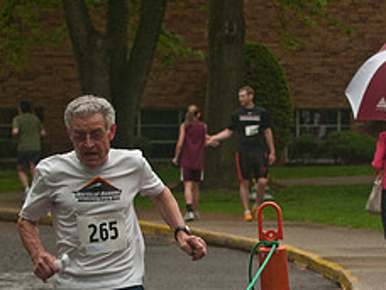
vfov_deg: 5.2
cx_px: 261
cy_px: 233
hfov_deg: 6.9
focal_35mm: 286
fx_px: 3189
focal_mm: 78
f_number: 5.6
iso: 1600
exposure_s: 1/320
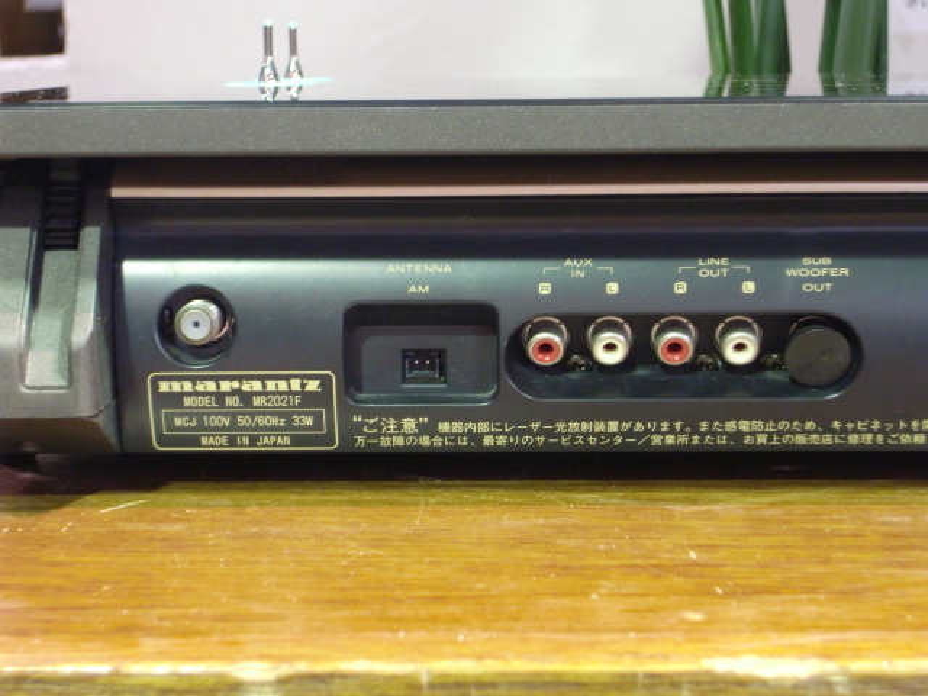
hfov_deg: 24.7
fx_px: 2118
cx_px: 464
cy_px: 348
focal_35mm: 79
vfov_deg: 18.7
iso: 400
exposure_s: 1/5
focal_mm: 13.9
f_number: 4.6
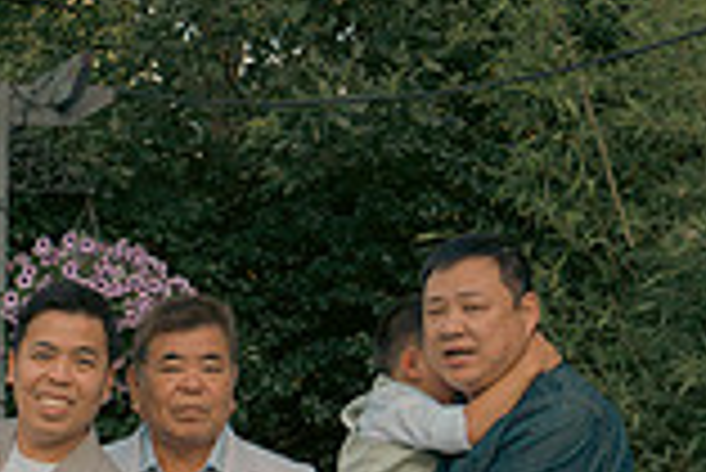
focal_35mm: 111
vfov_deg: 12.2
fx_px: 2179
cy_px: 492
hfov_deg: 16.7
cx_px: -355
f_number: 5.6
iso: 200
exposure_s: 1/160
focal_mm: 30
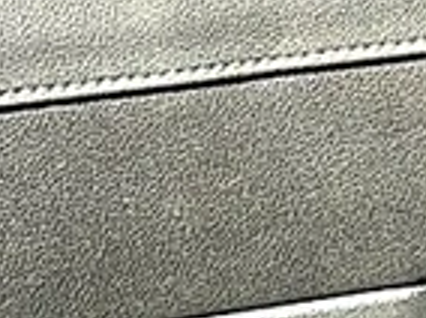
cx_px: 627
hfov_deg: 10.5
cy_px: -238
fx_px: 2248
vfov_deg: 7.8
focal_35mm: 183
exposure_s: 1/757
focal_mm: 6.86
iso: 80
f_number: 1.78
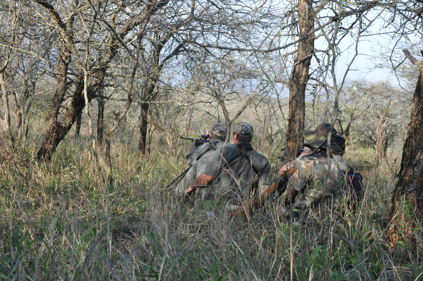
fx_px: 739
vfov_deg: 21.5
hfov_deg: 31.9
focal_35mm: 63
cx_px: 212
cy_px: 140
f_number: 14
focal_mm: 42
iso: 800
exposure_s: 1/200
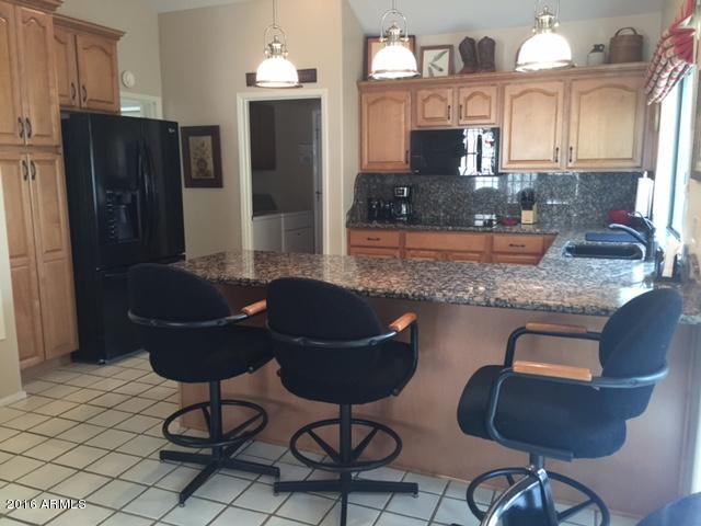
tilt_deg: -8.6
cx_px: 350
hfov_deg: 61.7
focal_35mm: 29
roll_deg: -0.8
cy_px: 263
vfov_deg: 48.2
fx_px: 587
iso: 100
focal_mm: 4.15
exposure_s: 1/30
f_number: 2.2
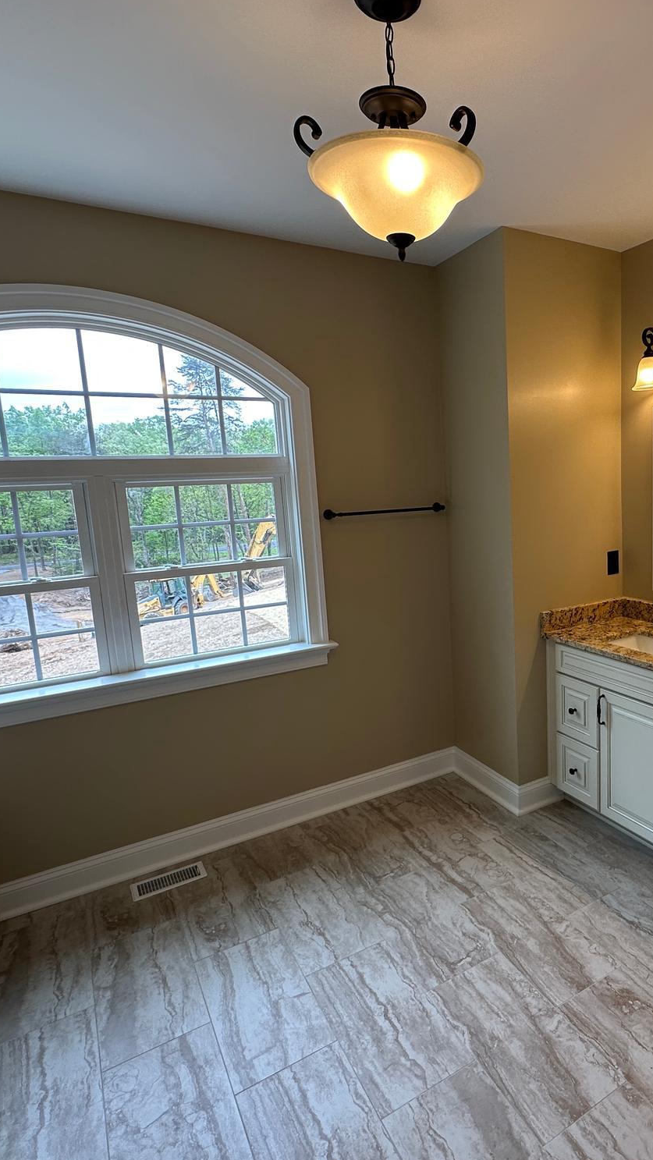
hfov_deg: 51.7
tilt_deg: -9.2
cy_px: 578
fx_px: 646
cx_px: 477
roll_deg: +1.7
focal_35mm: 21
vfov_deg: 83.8
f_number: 2.2
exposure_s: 1/123
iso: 40
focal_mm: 2.22
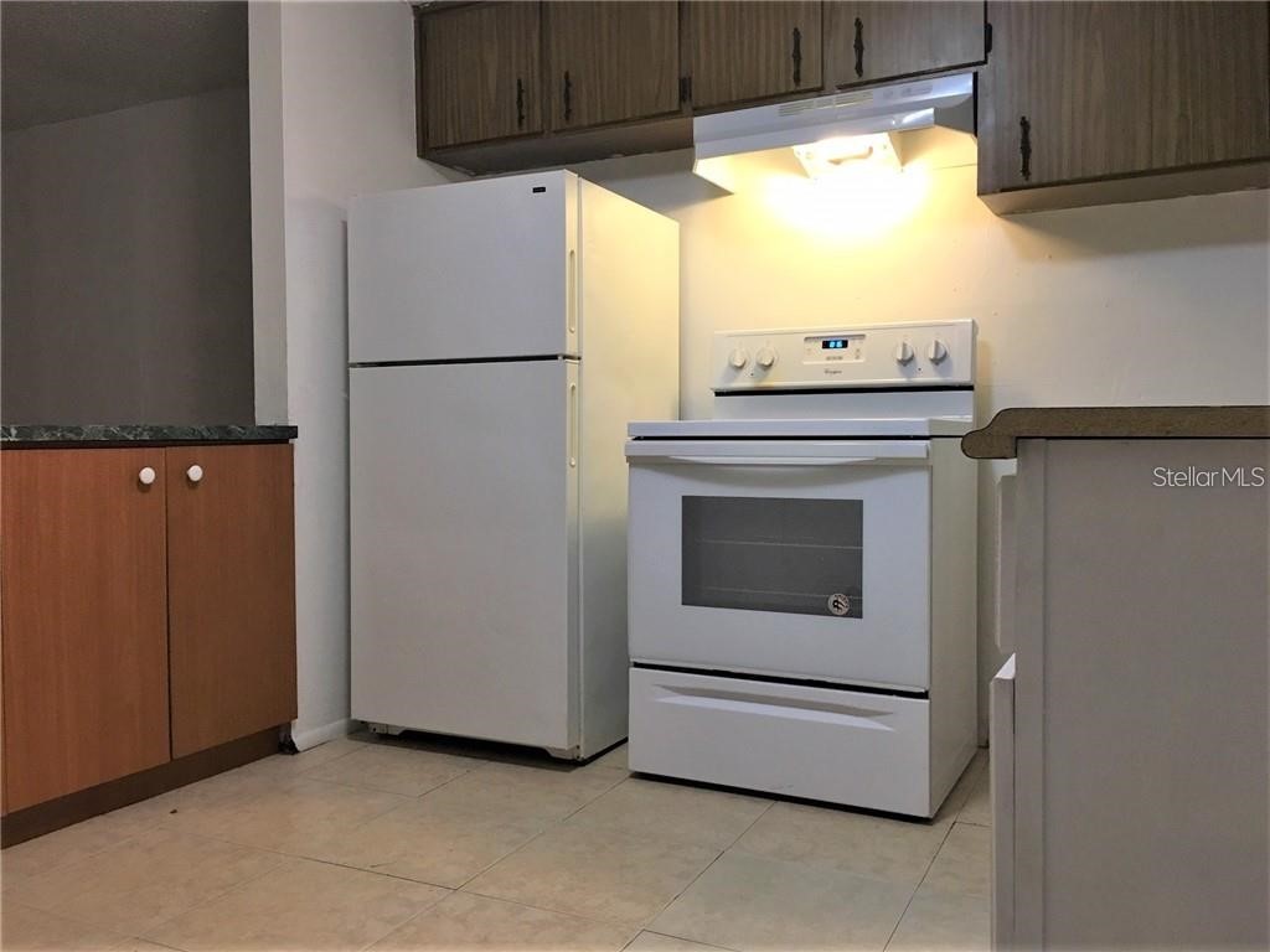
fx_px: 1064
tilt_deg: -0.4
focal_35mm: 29
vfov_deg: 48.2
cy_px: 476
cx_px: 635
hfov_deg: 61.7
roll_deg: +0.6
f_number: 2.2
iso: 100
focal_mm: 4.15
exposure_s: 1/30
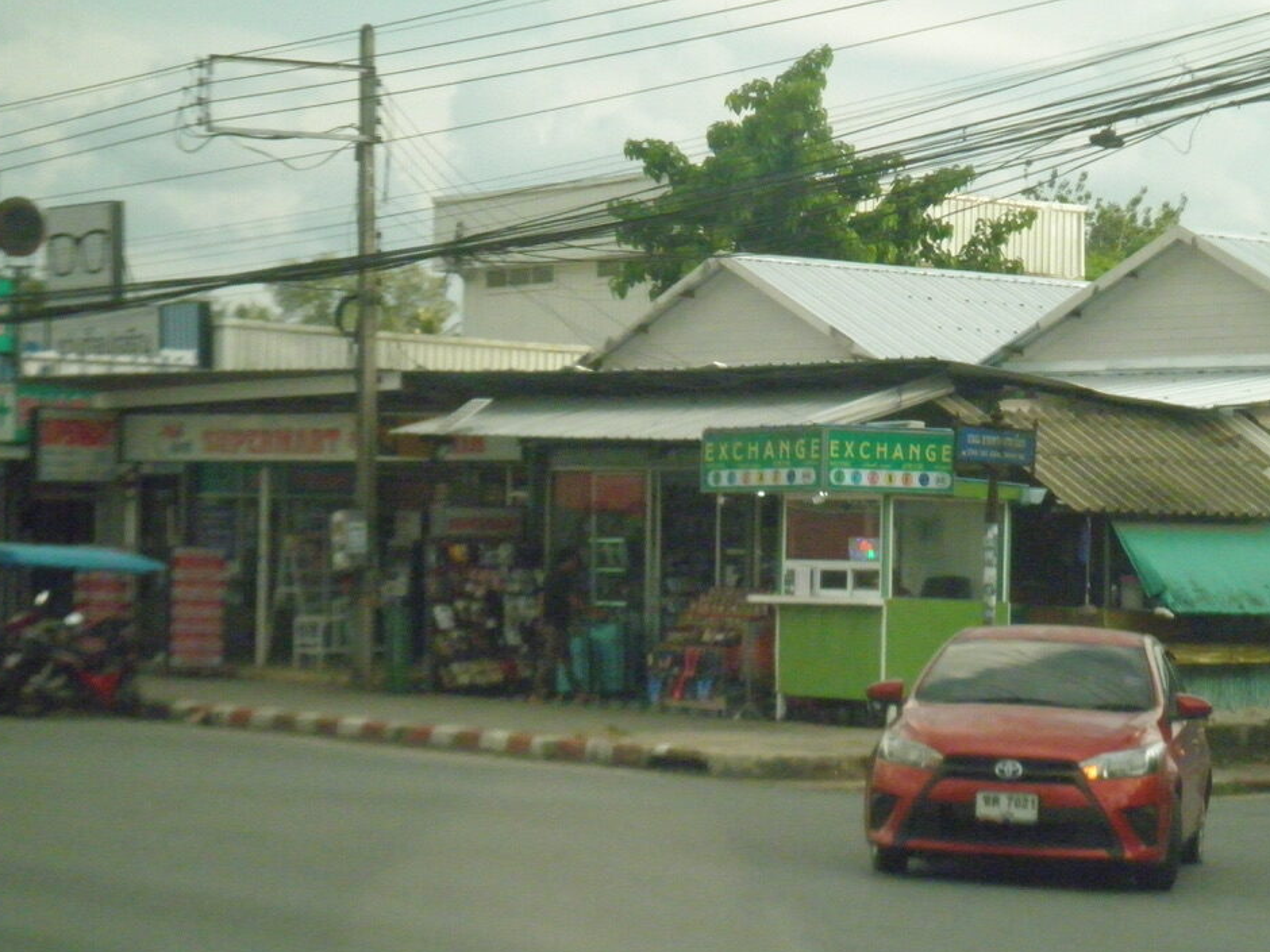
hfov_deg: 17.9
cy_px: 452
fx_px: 4036
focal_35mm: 110
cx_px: 586
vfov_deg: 13.5
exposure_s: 1/125
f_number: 5.4
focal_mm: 17.8
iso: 800
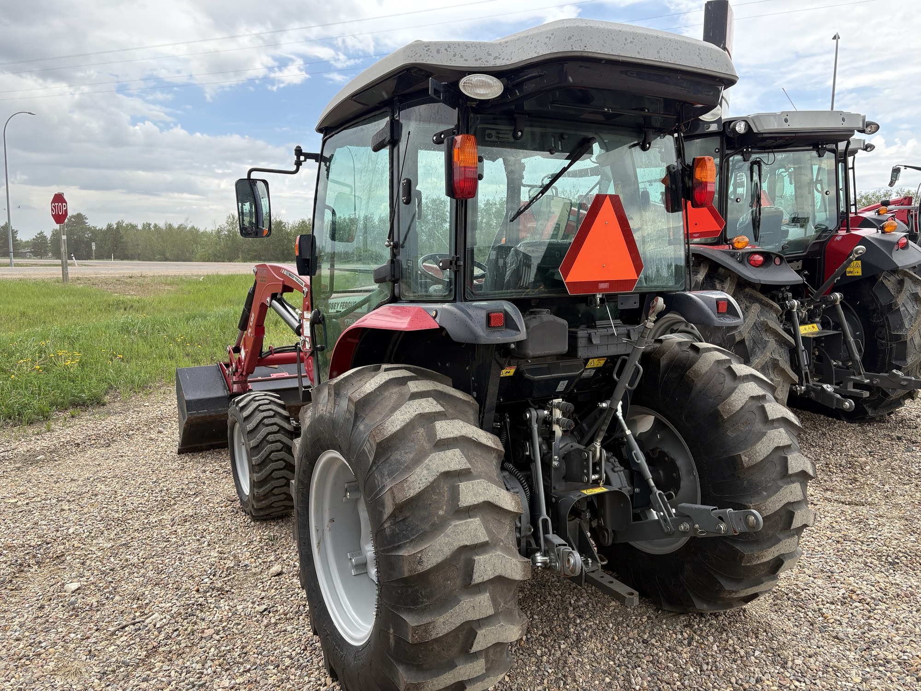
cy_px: 346
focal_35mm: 26
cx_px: 460
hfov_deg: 67.3
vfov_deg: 53.1
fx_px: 692
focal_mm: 5.96
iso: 50
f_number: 1.6
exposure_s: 1/623
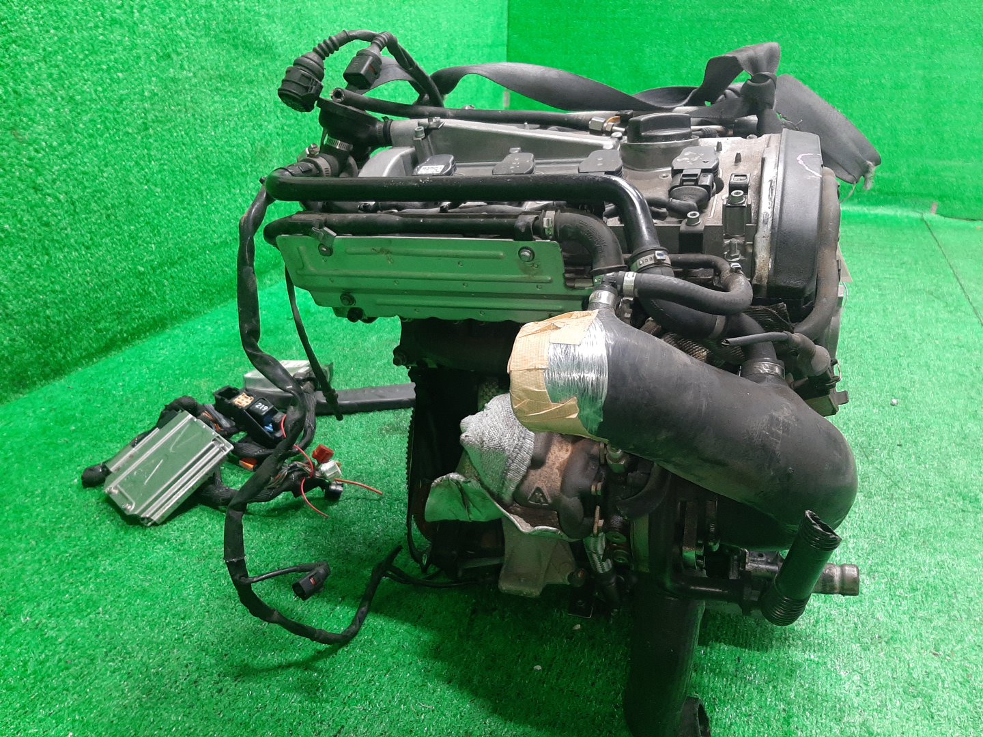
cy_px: 368
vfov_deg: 53.1
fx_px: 738
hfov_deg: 67.3
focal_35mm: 26
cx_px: 492
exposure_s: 1/50
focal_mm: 3.93
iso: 232
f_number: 1.7
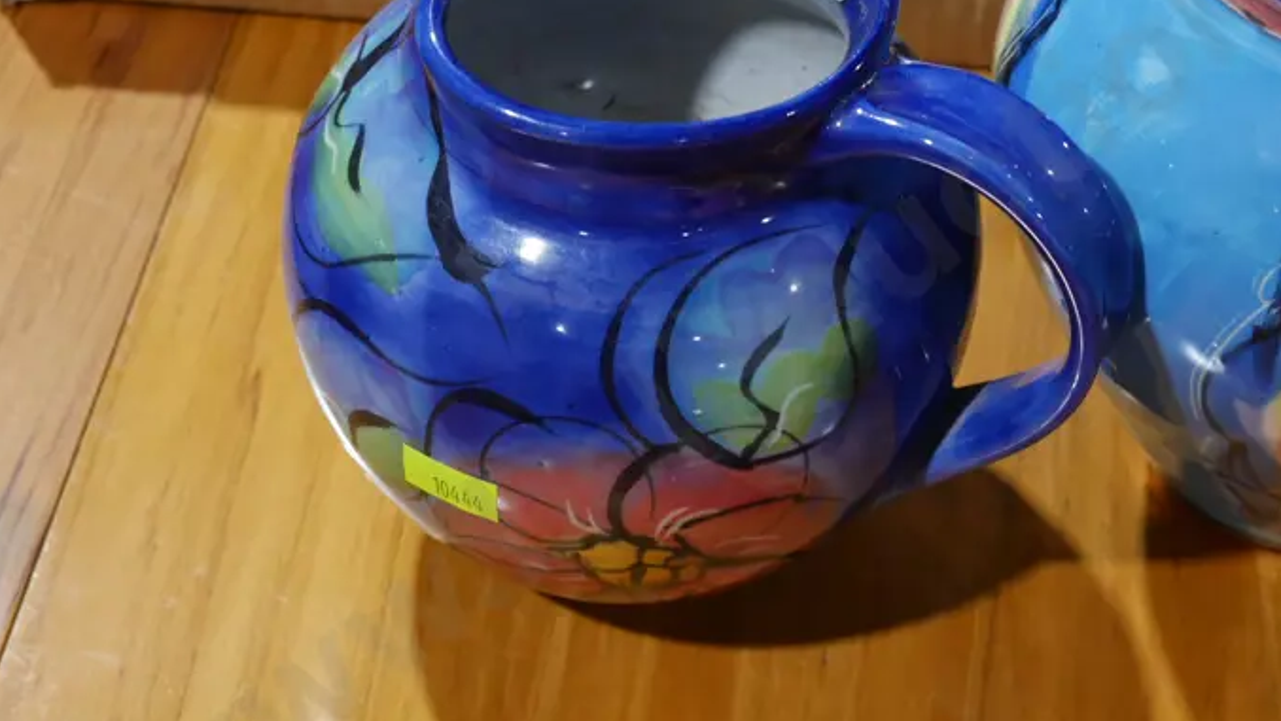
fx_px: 3023
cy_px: 238
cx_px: 920
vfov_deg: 13.6
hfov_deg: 23.7
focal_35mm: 89
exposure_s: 1/60
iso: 640
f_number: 5.3
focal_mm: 27
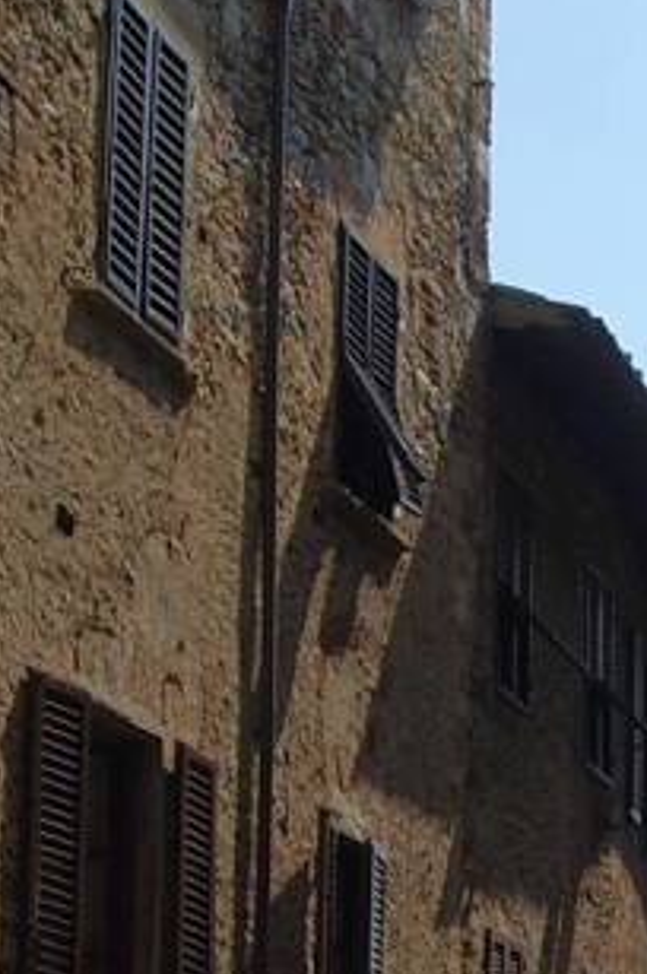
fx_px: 3016
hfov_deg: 12.0
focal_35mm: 112
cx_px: 733
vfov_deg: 18.3
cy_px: 692
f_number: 10
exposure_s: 1/320
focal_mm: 23
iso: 200
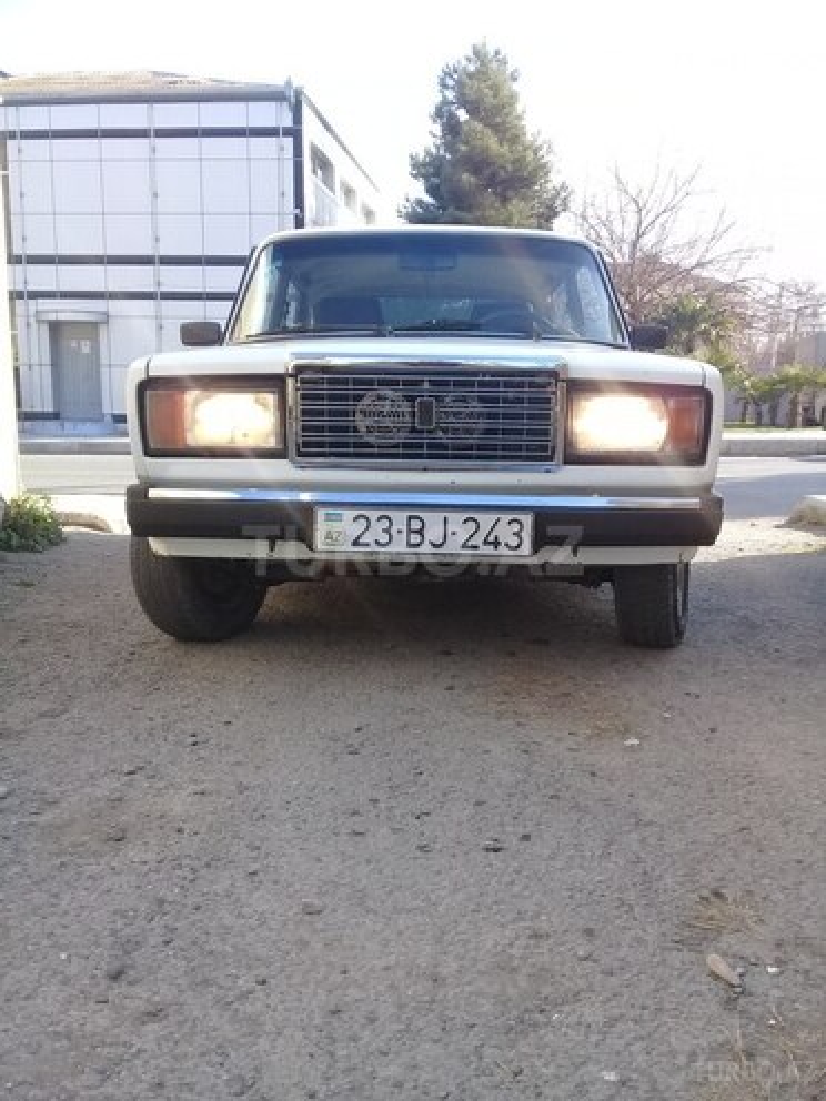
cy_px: 550
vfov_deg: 58.4
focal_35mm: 31
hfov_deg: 45.4
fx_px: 986
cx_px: 413
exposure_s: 1/323
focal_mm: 3.3
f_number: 2.2
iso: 50
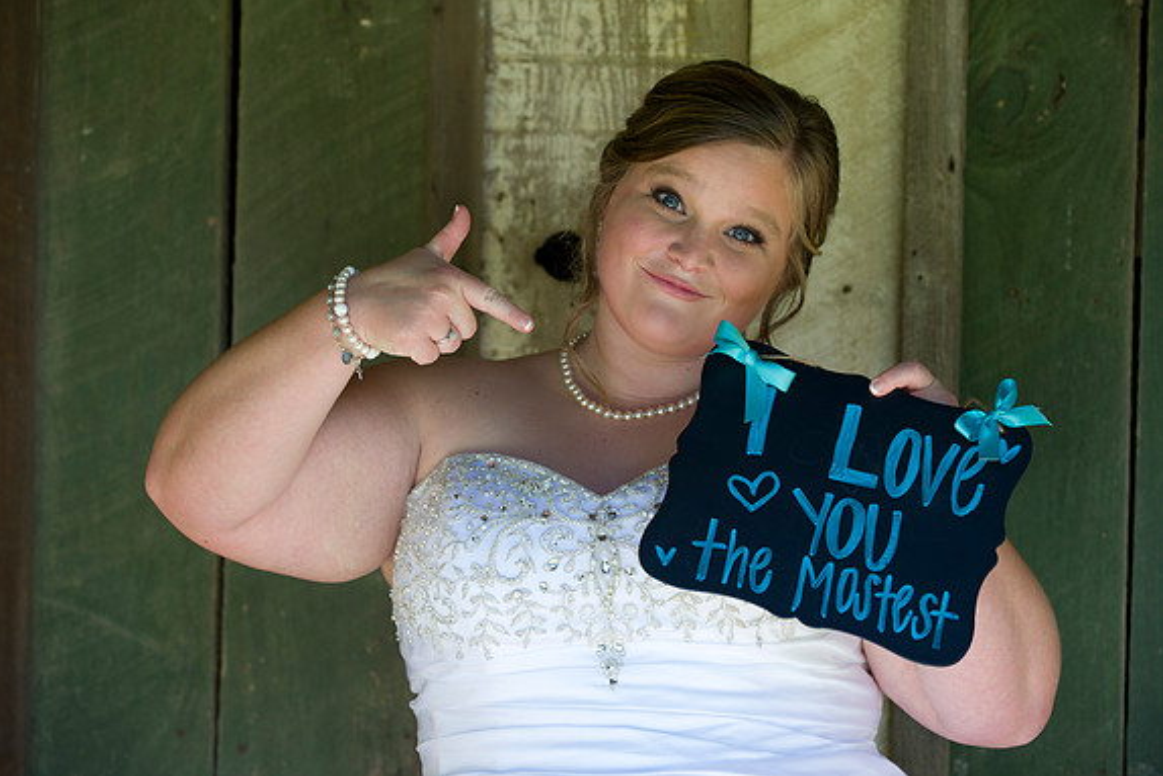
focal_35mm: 103
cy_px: 387
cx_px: 579
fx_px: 3328
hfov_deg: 19.8
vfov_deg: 13.3
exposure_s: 1/160
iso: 200
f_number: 3.5
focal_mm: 102
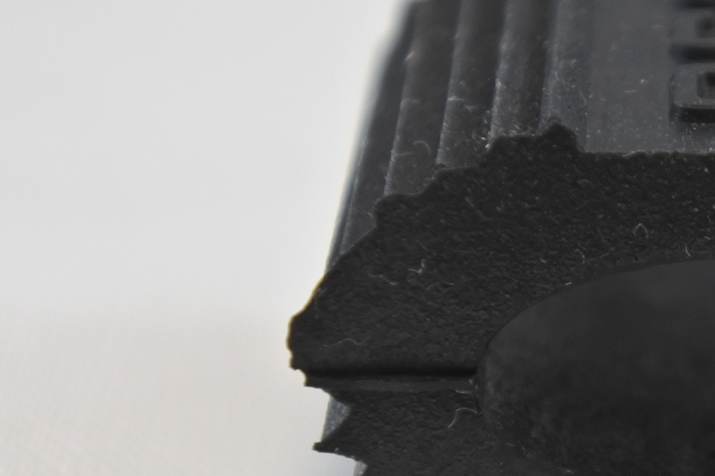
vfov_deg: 6.2
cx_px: 732
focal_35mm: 221
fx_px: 4389
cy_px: 422
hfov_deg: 9.2
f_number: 5.6
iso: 450
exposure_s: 1/125
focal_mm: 28.8
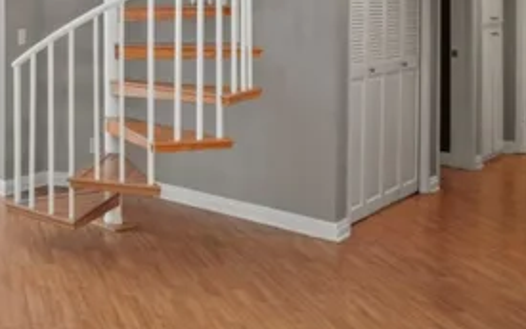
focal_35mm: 46
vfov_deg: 26.8
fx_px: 660
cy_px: 15
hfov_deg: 31.7
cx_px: -181
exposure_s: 1/2
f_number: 8
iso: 200
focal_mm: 8
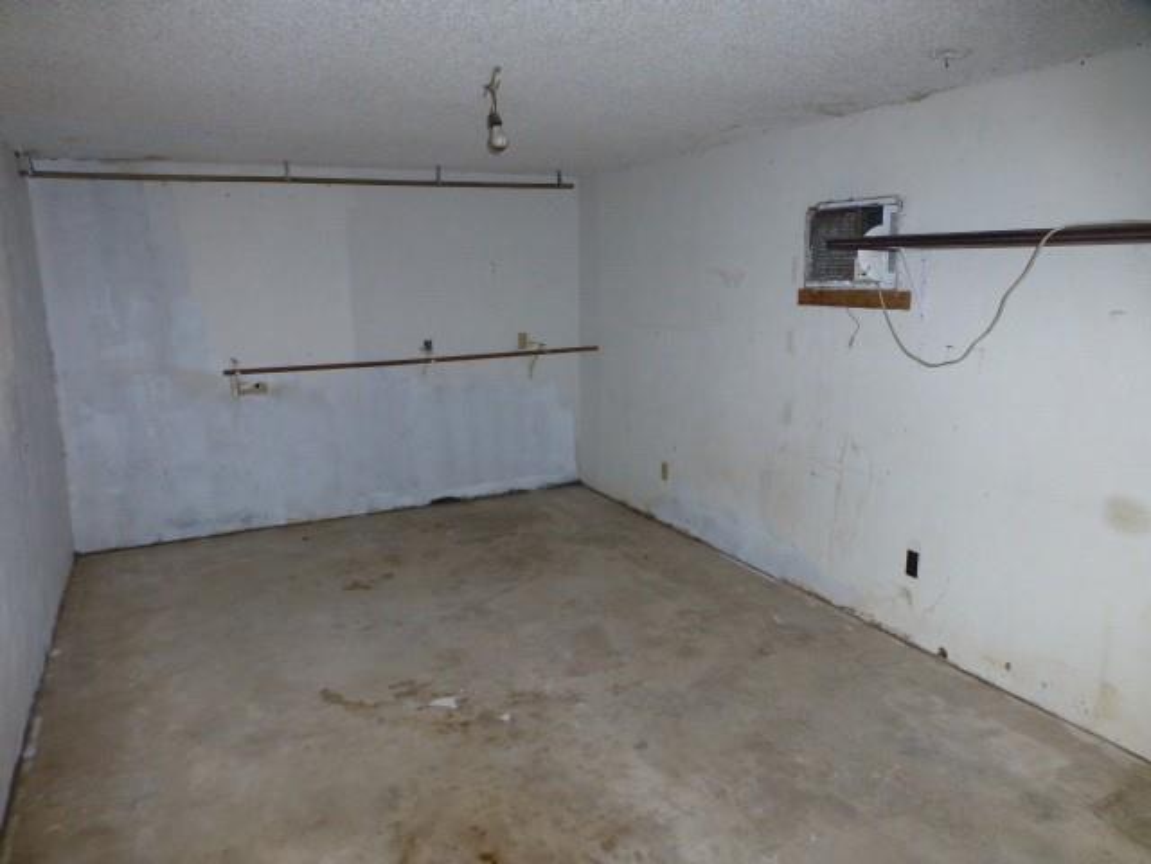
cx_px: 576
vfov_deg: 56.8
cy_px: 432
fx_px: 798
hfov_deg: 71.6
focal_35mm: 24
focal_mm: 4.3
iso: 320
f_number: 3.3
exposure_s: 1/60
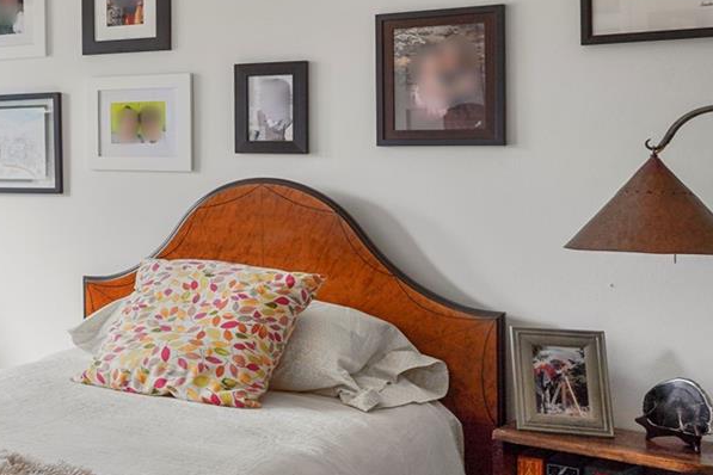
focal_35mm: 57
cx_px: -250
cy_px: 154
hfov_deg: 28.0
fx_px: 1129
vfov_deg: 23.7
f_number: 9
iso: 200
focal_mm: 21
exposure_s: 1/8
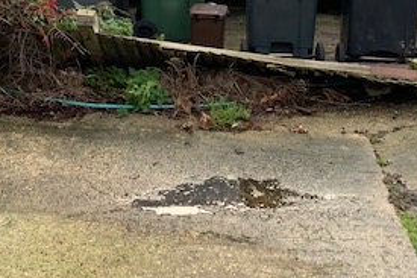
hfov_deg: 31.7
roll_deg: +1.2
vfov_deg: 20.9
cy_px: 12
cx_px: 143
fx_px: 729
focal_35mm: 63
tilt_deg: -8.5
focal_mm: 4.25
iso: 25
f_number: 1.8
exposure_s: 1/170
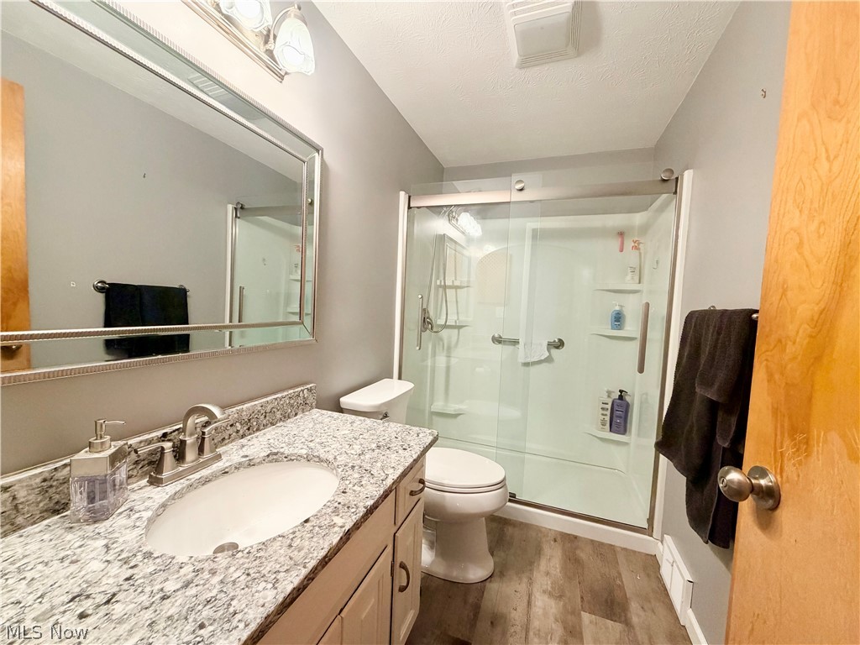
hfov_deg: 102.1
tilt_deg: -3.1
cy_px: 322
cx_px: 430
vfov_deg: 85.7
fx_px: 348
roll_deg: -3.0
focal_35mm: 14
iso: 320
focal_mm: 2.22
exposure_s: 1/60
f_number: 2.2
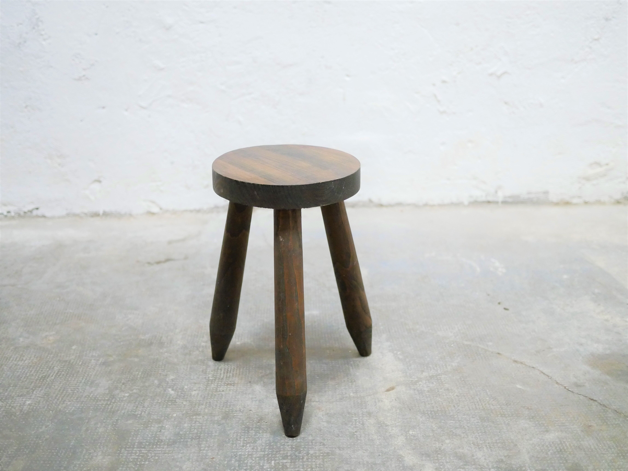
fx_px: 726
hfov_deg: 46.8
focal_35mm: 40
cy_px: 236
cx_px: 314
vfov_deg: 36.0
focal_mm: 20
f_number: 1.7
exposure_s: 1/60
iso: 2500
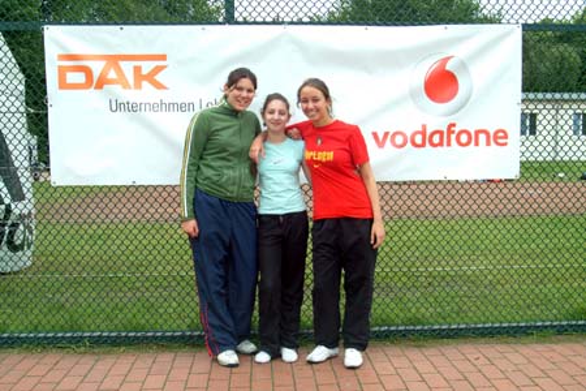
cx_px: 293
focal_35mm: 40
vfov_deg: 33.0
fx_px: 659
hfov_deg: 47.9
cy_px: 196
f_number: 9.5
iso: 400
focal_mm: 27
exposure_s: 1/350
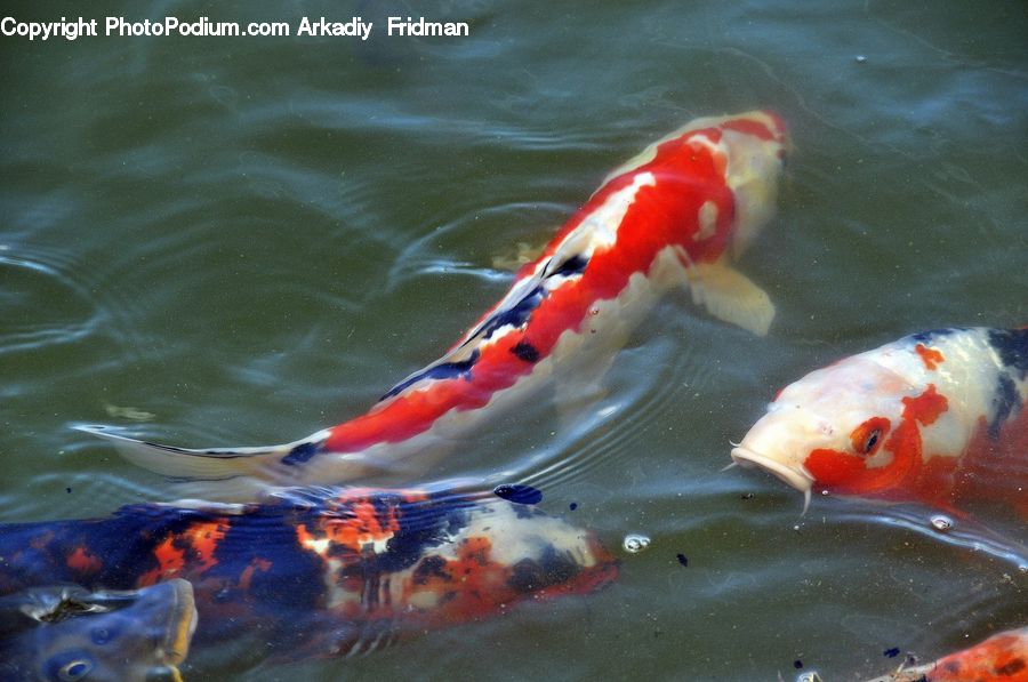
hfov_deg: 8.1
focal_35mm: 255
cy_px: 341
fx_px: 7270
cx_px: 514
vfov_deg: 5.4
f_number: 7.1
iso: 200
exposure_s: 1/100
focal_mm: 170
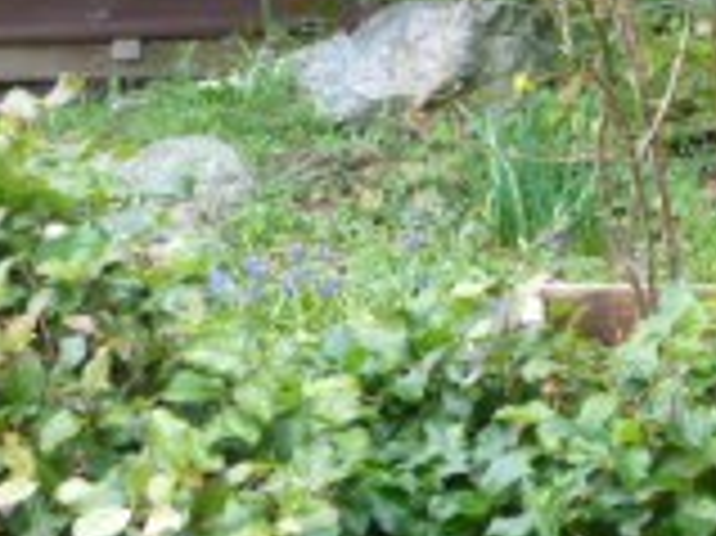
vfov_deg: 9.0
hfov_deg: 11.8
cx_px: 770
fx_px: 3410
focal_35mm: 165
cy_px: 72
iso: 250
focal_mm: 7.4
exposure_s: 1/60
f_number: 3.8
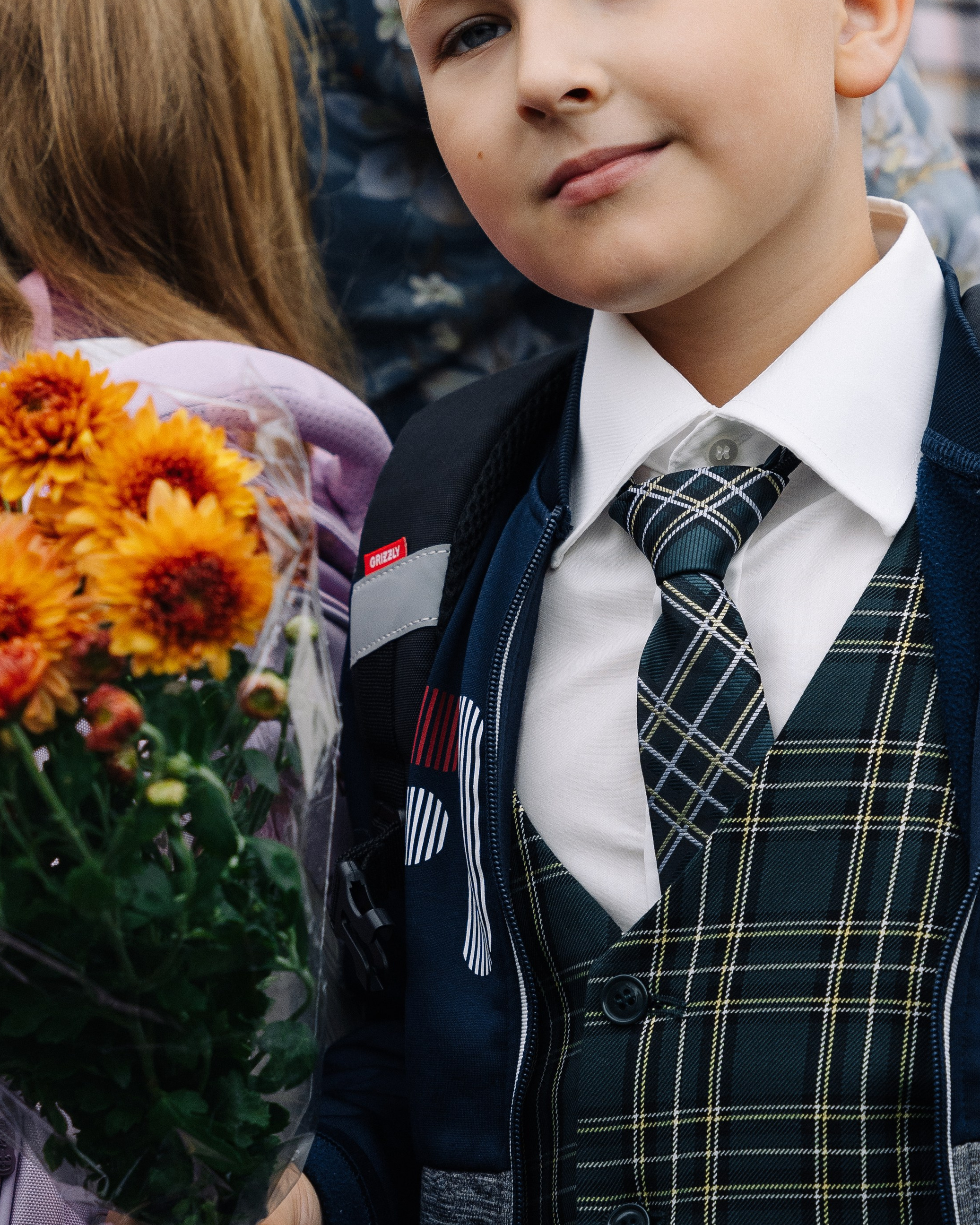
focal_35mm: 146
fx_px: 5294
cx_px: 574
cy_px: 331
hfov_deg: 10.6
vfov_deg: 13.2
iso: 320
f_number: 4.5
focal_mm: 70
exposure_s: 1/400
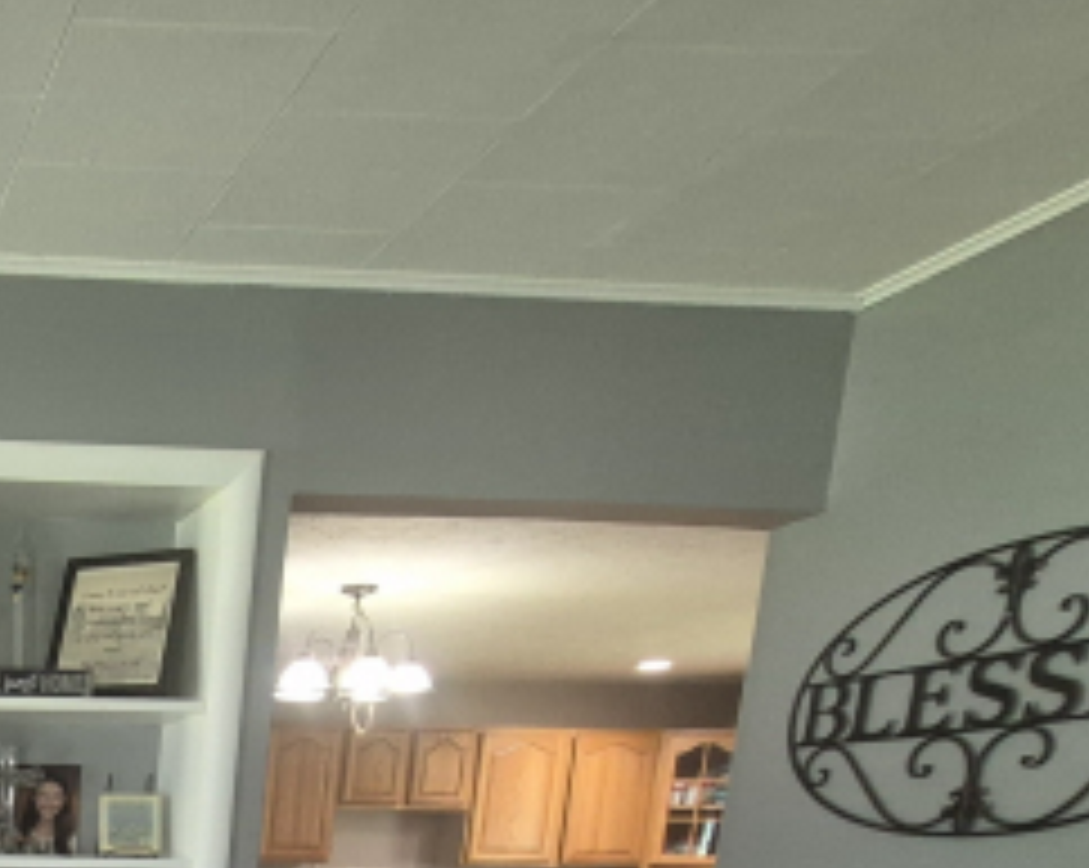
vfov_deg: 33.1
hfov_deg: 39.1
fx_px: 1127
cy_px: 1084
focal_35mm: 35
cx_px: -187
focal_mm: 1.74
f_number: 2.2
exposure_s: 1/60
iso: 640
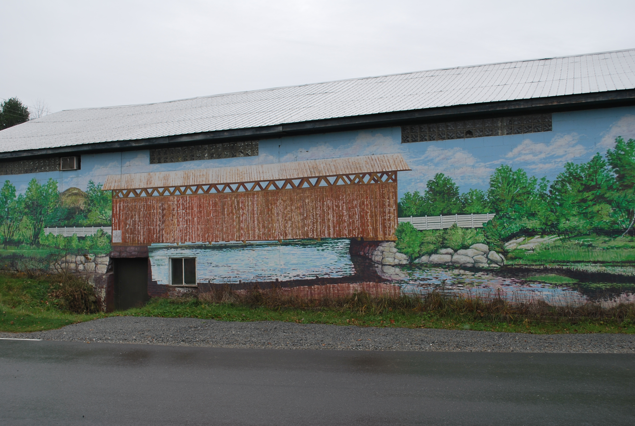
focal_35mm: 36
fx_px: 636
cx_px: 318
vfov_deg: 37.0
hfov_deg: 53.0
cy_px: 213
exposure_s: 1/125
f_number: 5.6
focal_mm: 24
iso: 100
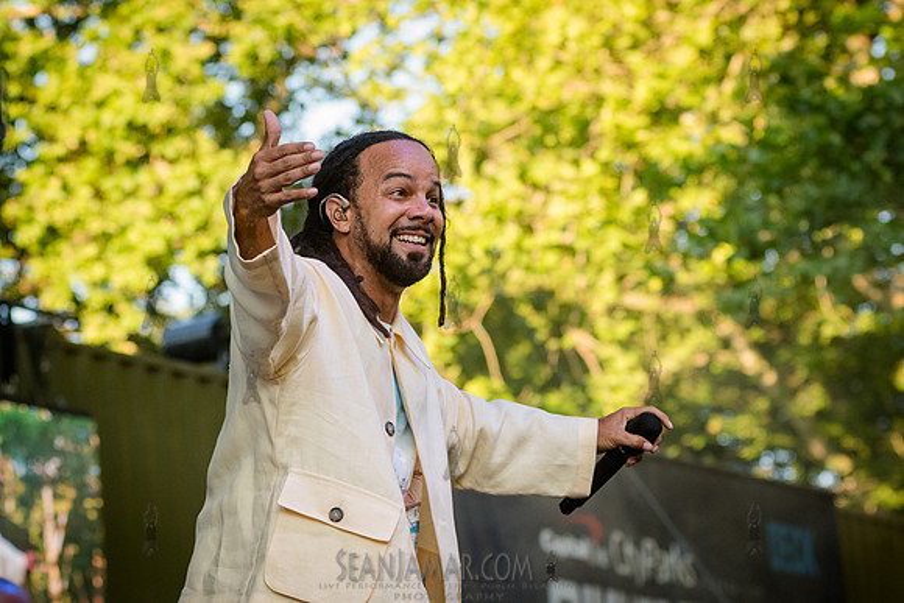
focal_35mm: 179
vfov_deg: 7.7
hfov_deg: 11.5
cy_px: 333
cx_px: 510
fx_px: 4494
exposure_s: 1/800
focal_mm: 100
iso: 1600
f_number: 4.5
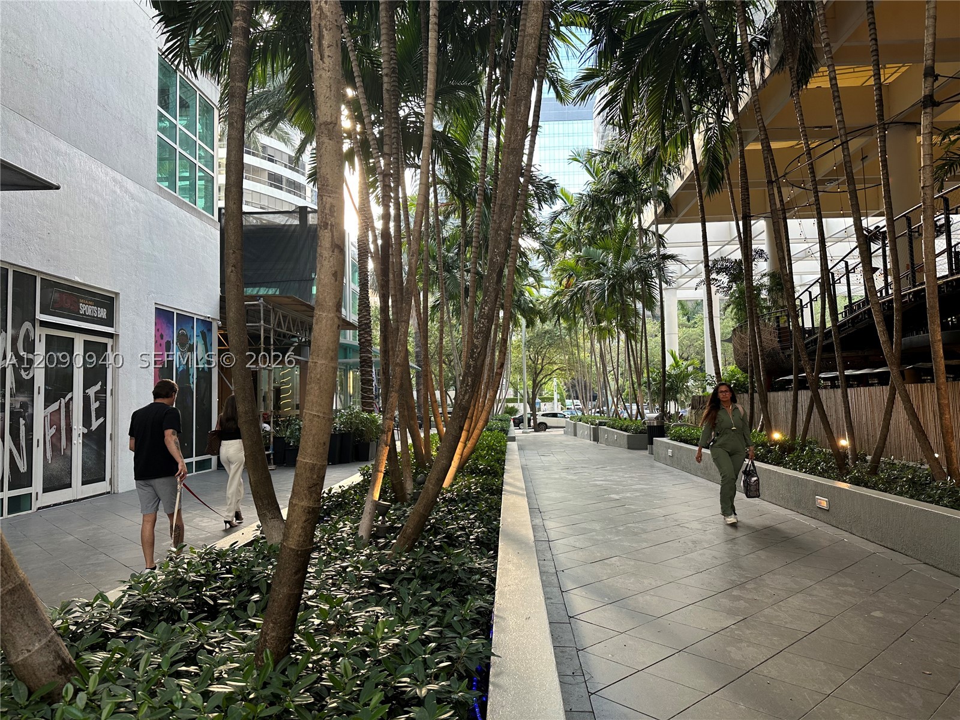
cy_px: 360
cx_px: 480
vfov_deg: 56.8
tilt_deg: +3.3
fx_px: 666
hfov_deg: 71.6
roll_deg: +0.7
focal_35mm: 24
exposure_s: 1/120
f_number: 1.78
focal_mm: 6.86
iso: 80
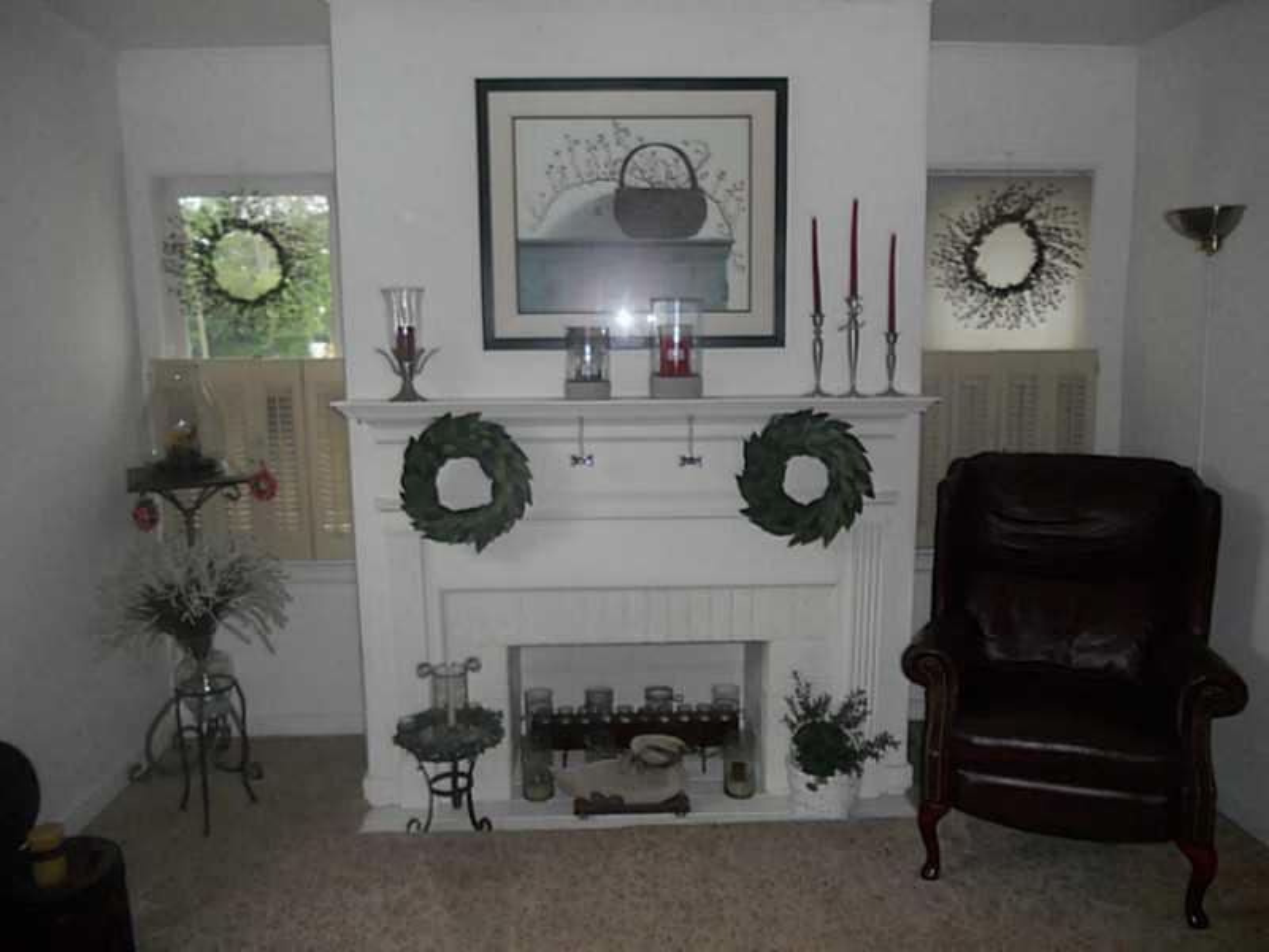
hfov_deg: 65.3
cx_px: 634
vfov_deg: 51.4
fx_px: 990
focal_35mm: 27
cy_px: 476
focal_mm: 4.9
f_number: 3.2
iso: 200
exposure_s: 1/25
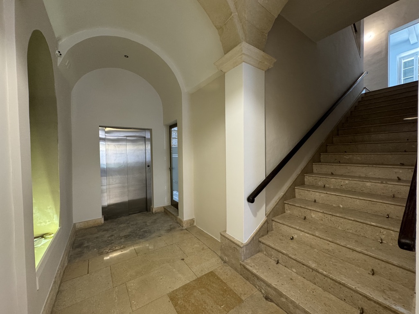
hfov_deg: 102.1
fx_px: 169
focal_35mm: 14
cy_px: 157
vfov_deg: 85.7
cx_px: 210
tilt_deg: -1.2
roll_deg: +0.1
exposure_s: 1/50
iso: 400
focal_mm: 2.22
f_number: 2.2
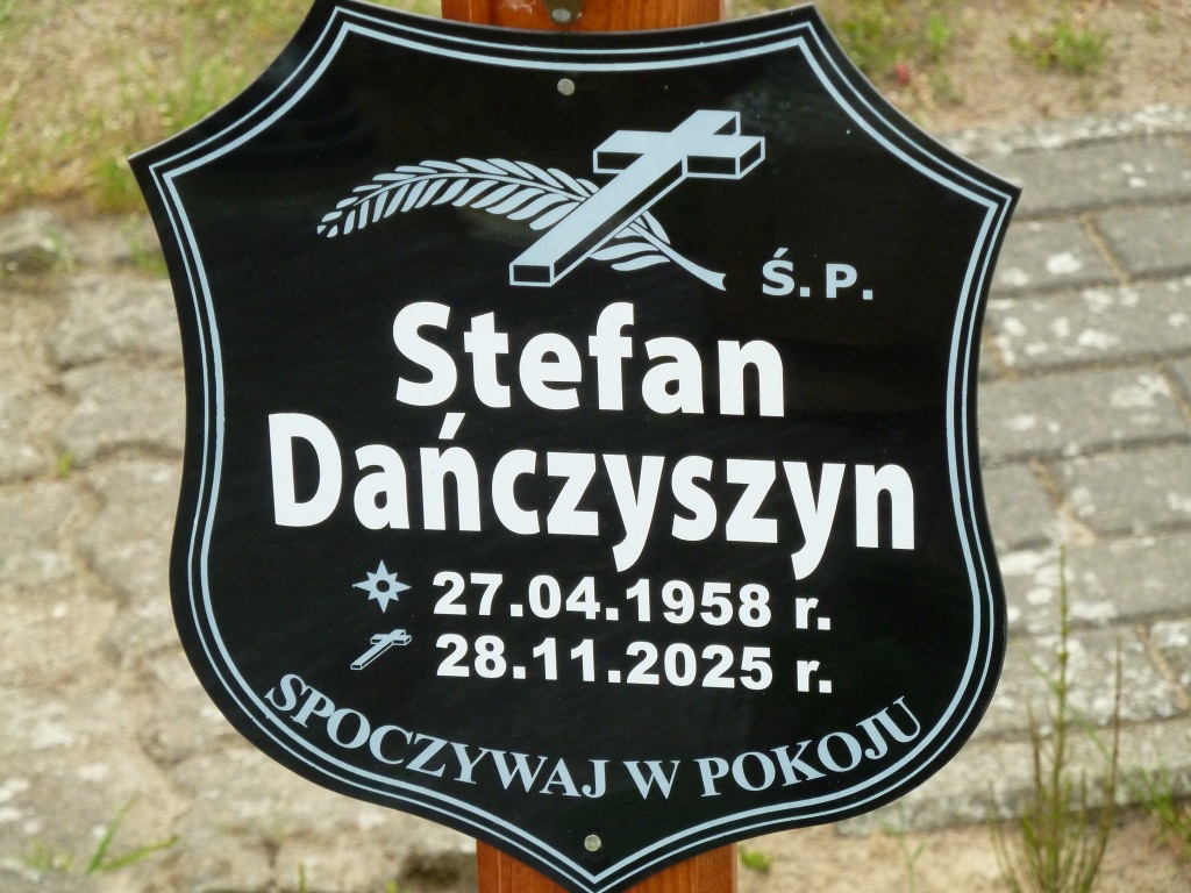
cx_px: 596
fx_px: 5436
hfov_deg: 12.5
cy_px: 446
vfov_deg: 9.4
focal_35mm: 158
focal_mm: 25.9
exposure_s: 1/400
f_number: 4.5
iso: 320
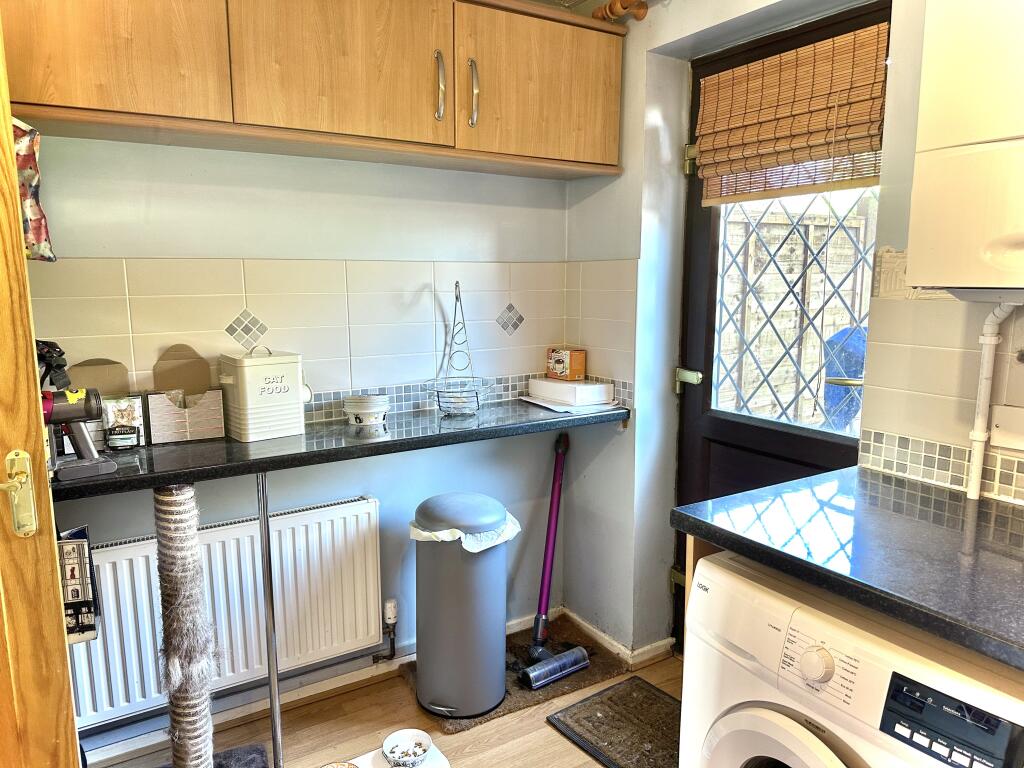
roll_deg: -0.3
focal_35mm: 24
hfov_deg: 71.6
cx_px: 512
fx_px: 710
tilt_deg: -9.1
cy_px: 384
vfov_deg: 56.8
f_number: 1.78
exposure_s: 1/50
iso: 160
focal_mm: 6.86
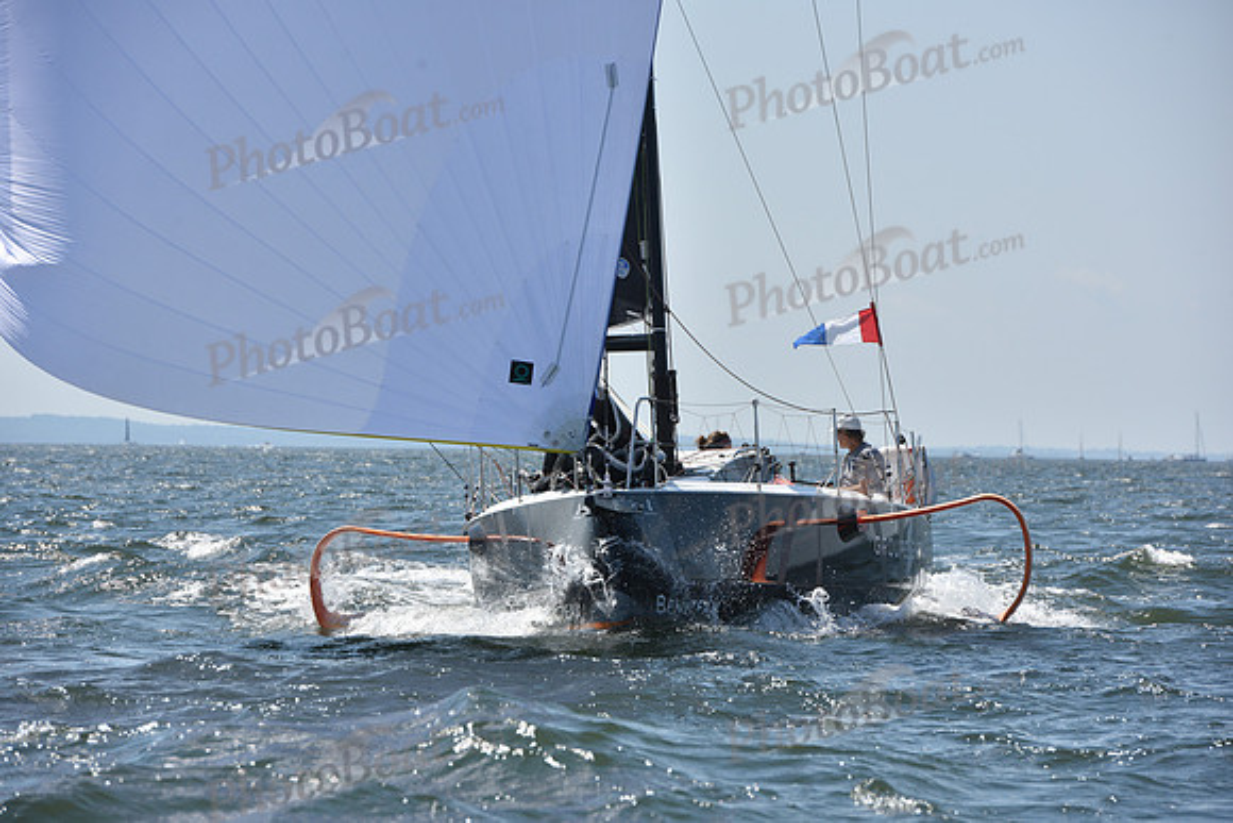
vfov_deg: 6.9
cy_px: 412
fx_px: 6851
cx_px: 616
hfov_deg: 10.3
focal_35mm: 200
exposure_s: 1/1250
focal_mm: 200
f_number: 9
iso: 320
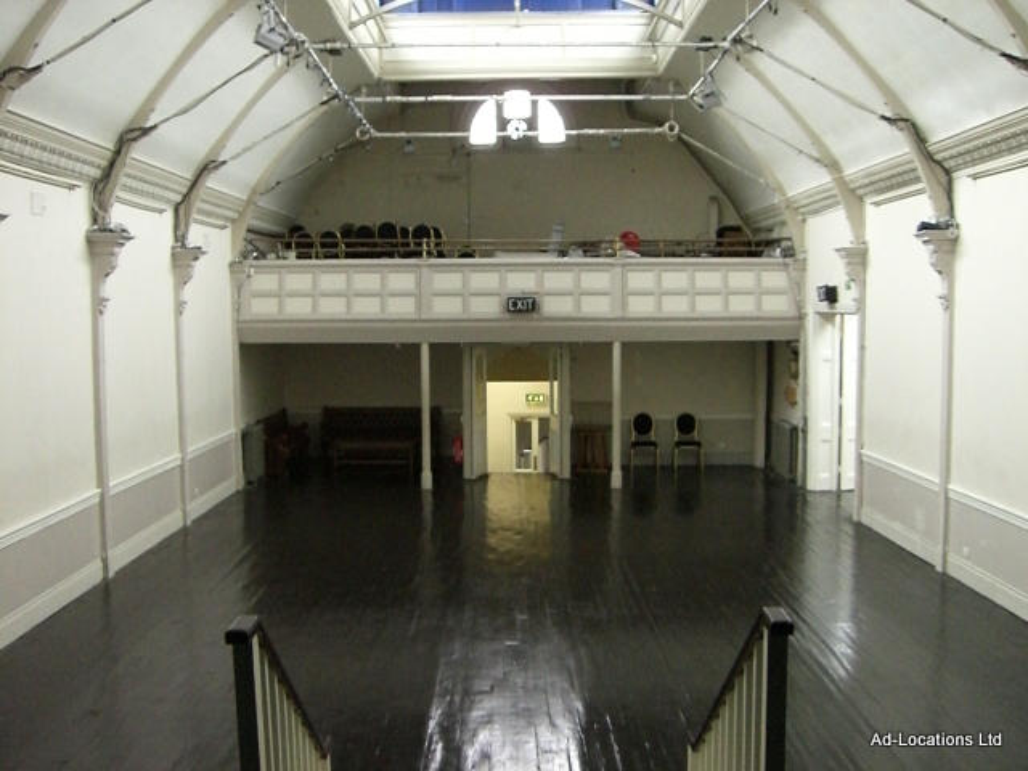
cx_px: 514
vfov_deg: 37.7
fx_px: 1128
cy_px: 386
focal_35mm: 38
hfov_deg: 49.0
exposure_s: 1/60
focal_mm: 6.2
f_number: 2.7
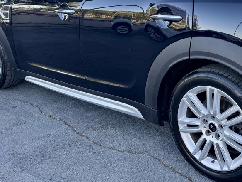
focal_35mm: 48
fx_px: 336
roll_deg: -0.6
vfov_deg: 29.2
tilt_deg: -12.1
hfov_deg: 38.0
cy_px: 25
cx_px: 198
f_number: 1.78
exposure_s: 1/128
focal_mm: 6.76
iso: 50
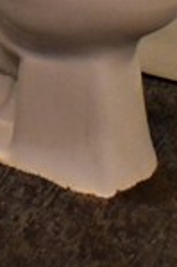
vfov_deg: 12.8
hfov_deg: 10.0
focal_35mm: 131
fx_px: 968
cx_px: -120
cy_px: -328
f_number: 3.5
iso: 2800
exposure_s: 1/125
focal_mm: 12
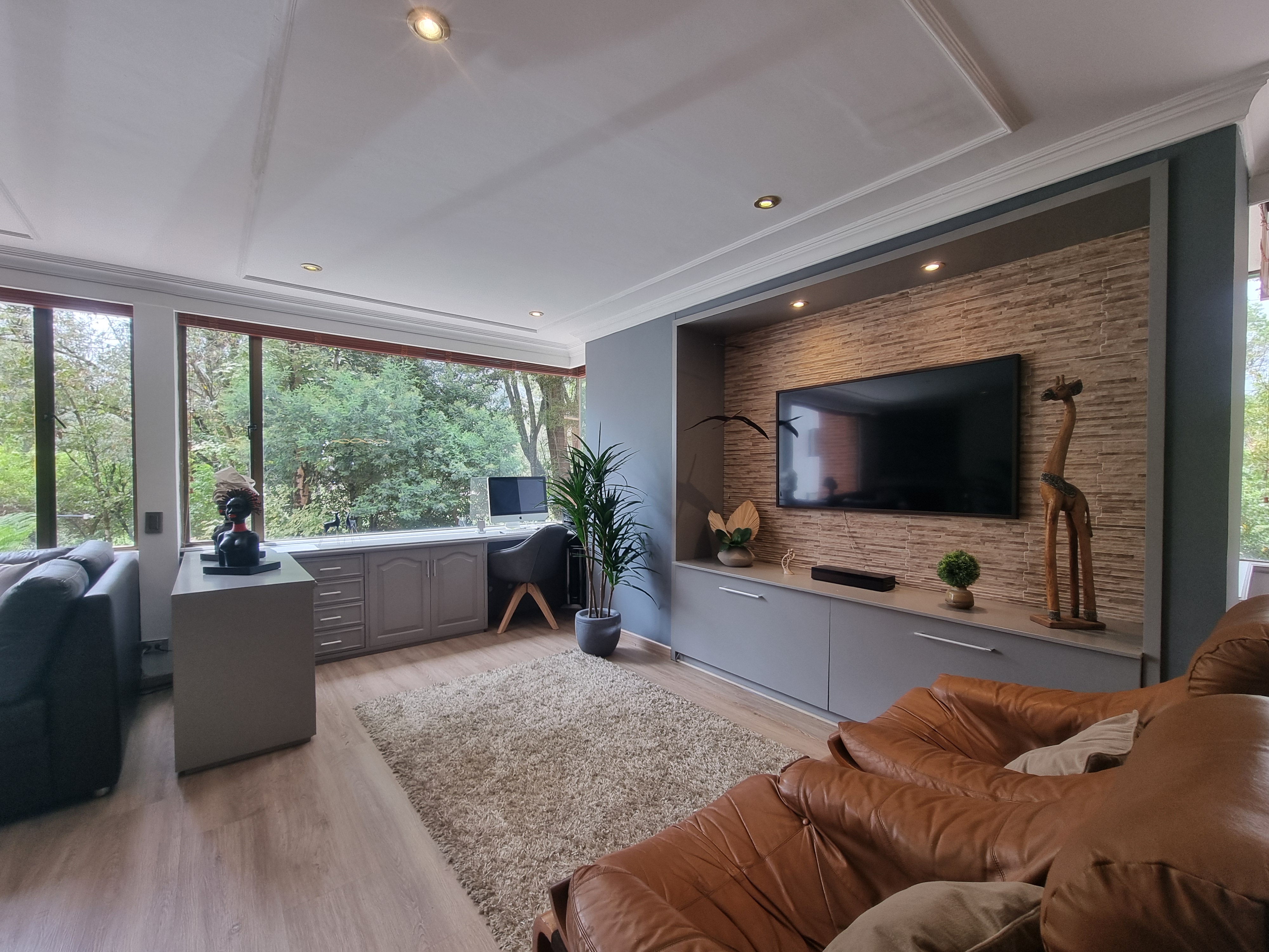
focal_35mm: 13
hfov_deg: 106.2
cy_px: 476
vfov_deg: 89.9
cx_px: 634
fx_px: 477
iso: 50
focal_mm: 2.2
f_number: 2.2
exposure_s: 1/80
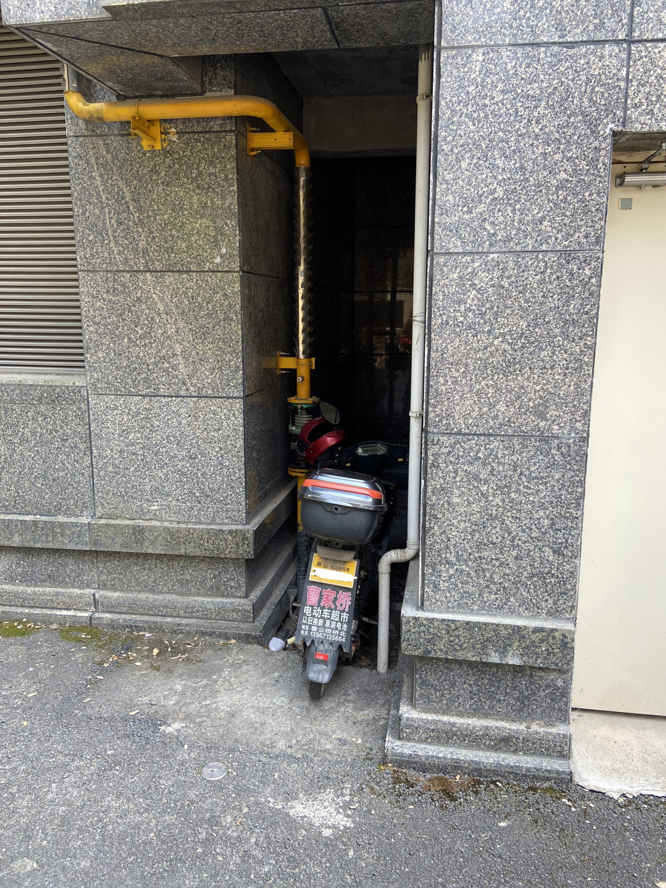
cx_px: 333
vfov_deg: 67.3
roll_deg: -0.6
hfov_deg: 53.1
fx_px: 667
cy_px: 444
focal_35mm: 26
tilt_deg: -10.3
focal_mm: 4.25
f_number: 1.8
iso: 32
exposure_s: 1/122
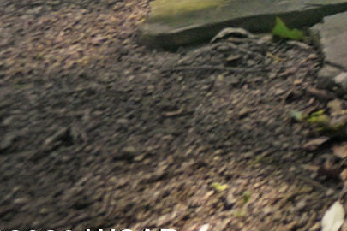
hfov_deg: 15.1
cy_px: -277
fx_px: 713
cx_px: 835
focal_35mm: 74
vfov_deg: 14.3
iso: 125
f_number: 5.6
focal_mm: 10
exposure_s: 1/1500
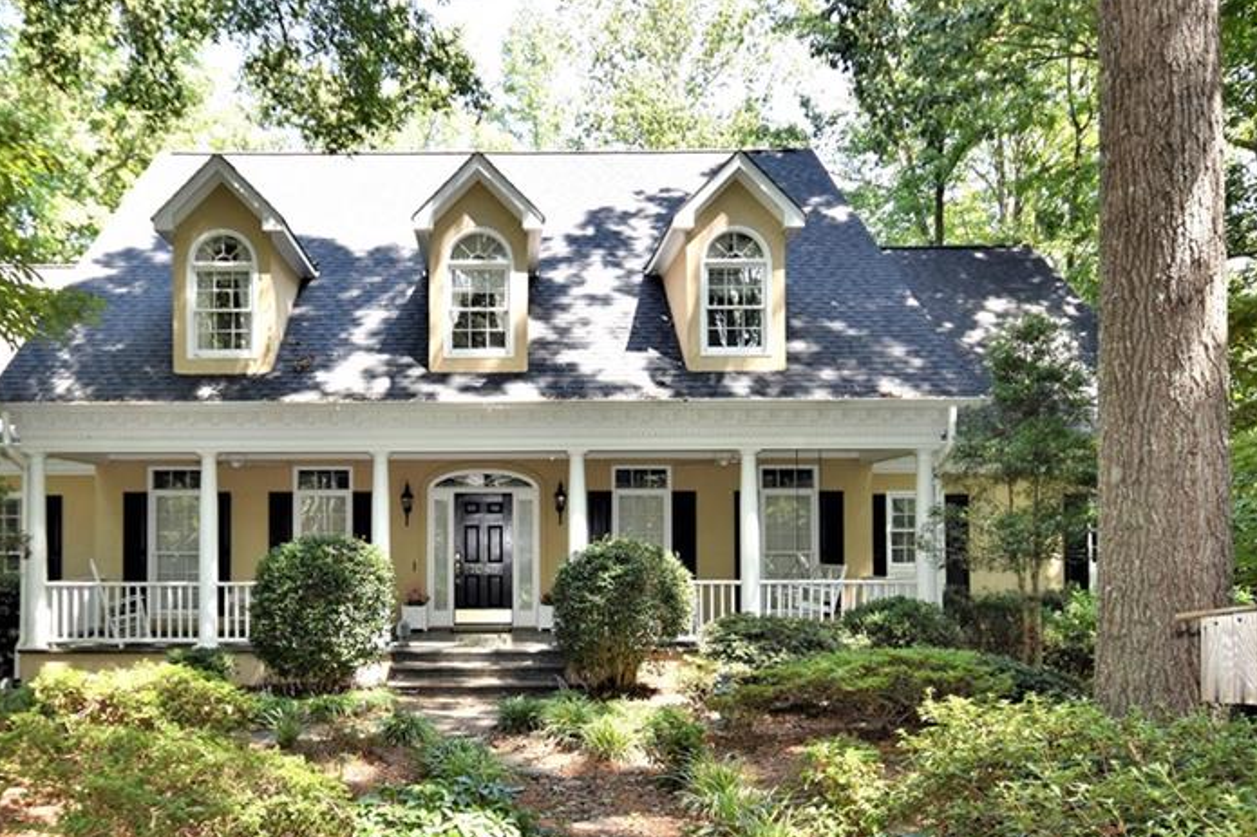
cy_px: 524
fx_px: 1003
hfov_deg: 63.4
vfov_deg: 44.9
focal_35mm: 29
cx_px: 483
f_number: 5.6
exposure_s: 1/125
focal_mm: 13
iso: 320
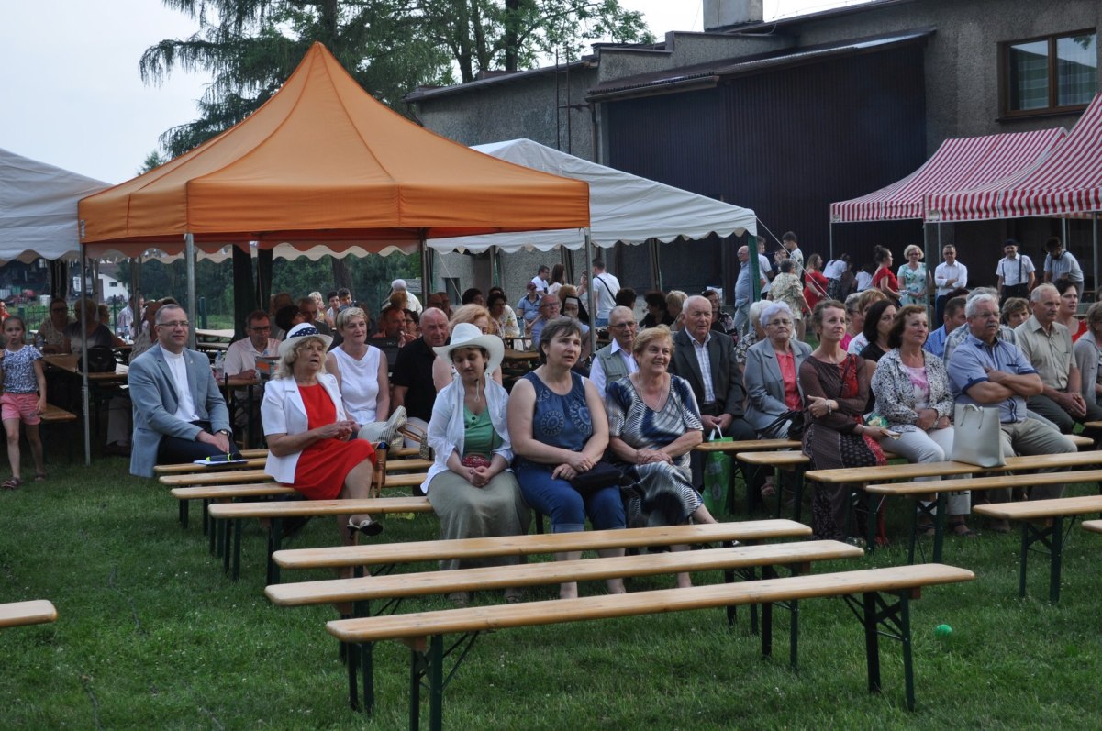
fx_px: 1742
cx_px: 551
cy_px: 366
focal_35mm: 57
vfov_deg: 23.7
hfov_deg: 35.1
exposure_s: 1/125
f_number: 5.6
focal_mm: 38
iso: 280
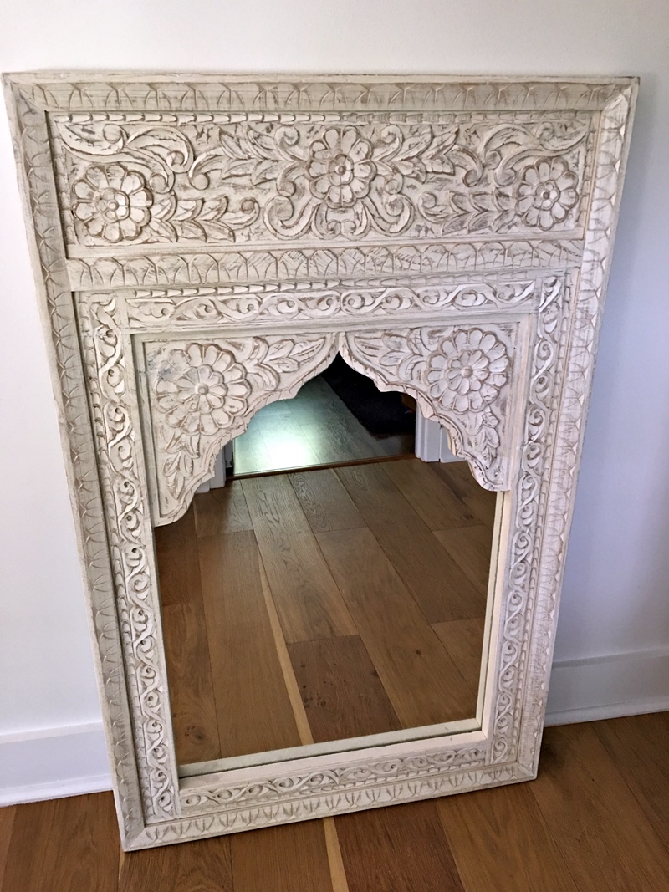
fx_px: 747
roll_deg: -0.3
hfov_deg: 48.2
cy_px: 446
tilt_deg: -28.4
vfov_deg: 61.7
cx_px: 334
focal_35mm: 29
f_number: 2.2
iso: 80
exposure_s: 1/8
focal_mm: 4.15
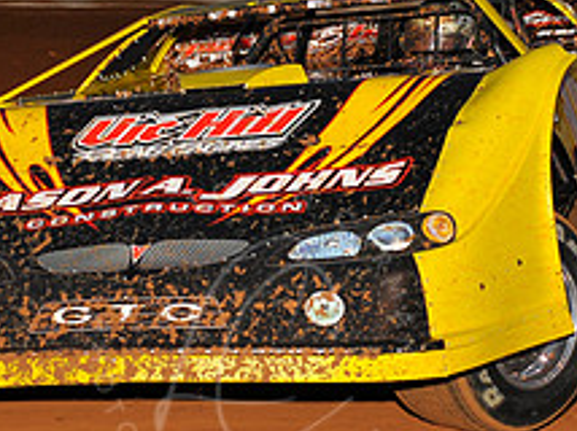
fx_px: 3730
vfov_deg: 6.6
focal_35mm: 224
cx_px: 251
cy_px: 94
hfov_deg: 8.8
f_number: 7.1
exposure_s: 1/250
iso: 500
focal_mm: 86
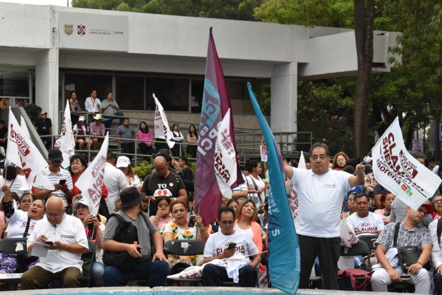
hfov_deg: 24.6
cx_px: 221
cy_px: 148
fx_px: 1013
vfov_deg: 16.6
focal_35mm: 82
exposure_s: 1/100
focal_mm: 55
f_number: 9
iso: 800
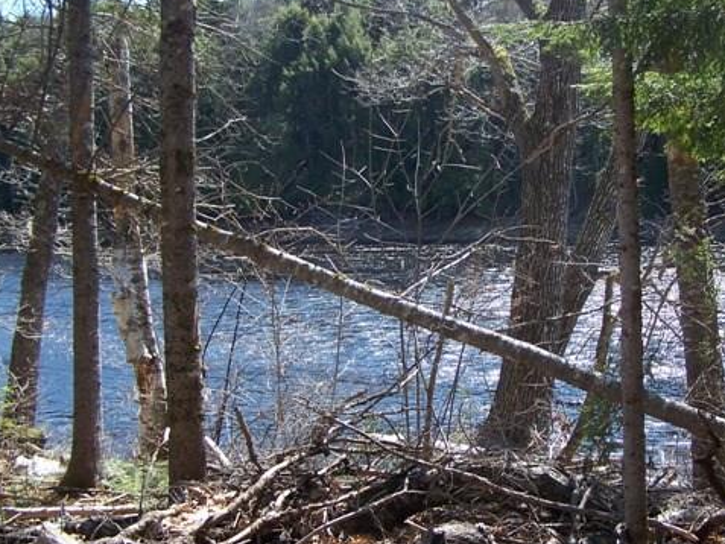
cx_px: 454
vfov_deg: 28.6
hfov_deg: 37.3
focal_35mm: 51
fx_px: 1068
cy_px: 267
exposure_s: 1/320
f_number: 2.8
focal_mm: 6.3
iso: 64
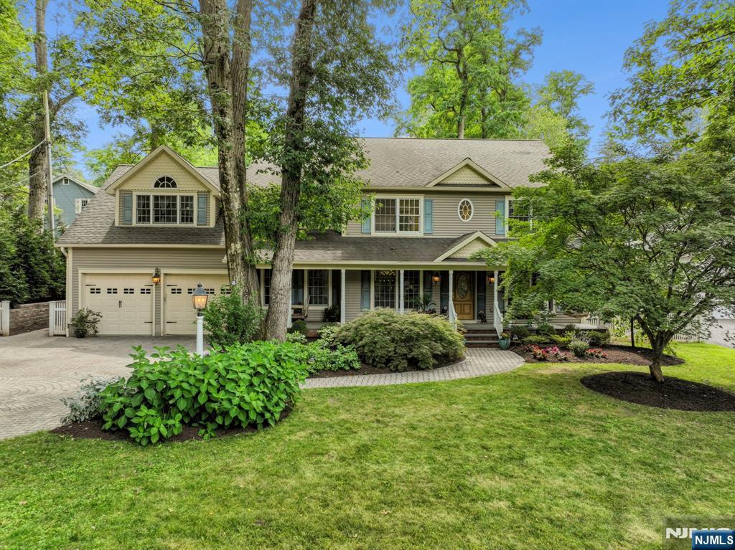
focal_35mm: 24
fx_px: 509
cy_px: 275
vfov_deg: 56.8
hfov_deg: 71.6
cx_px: 368
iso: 100
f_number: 3.6
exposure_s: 1/120
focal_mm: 12.3
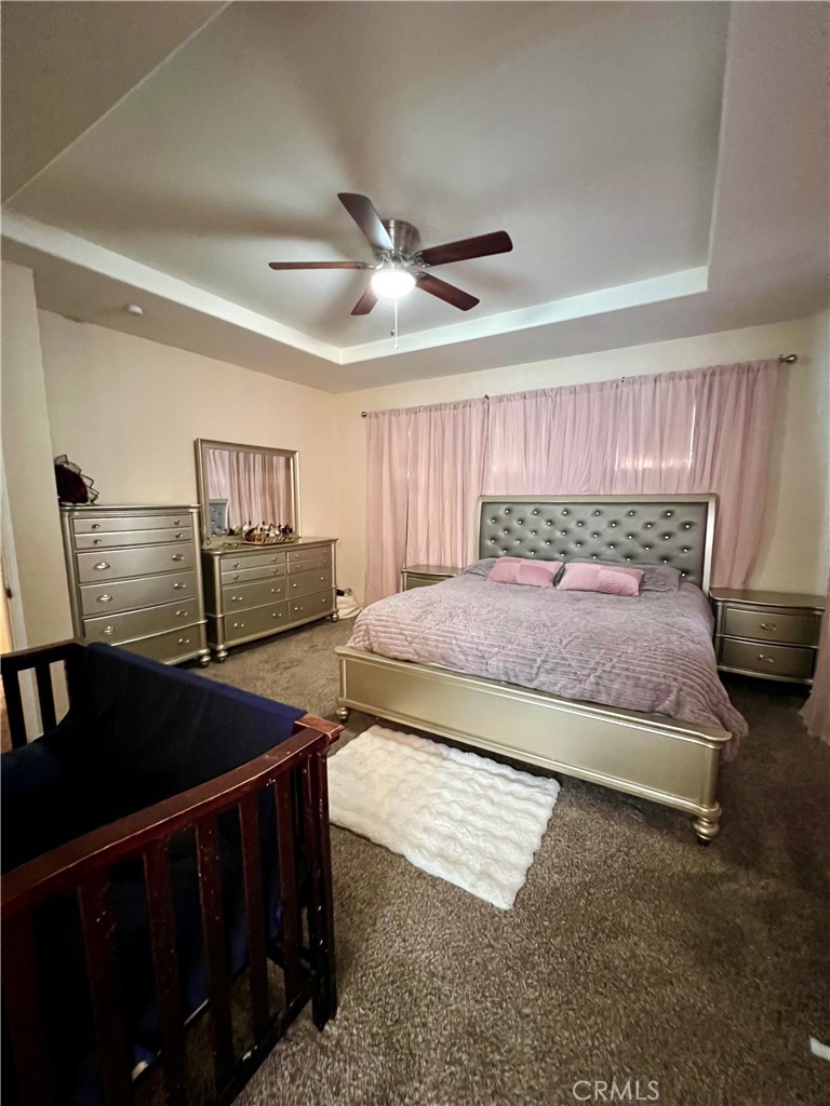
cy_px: 553
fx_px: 416
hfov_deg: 89.9
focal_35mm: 13
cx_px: 415
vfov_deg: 106.2
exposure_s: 1/60
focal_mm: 1.57
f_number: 1.8
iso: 1000
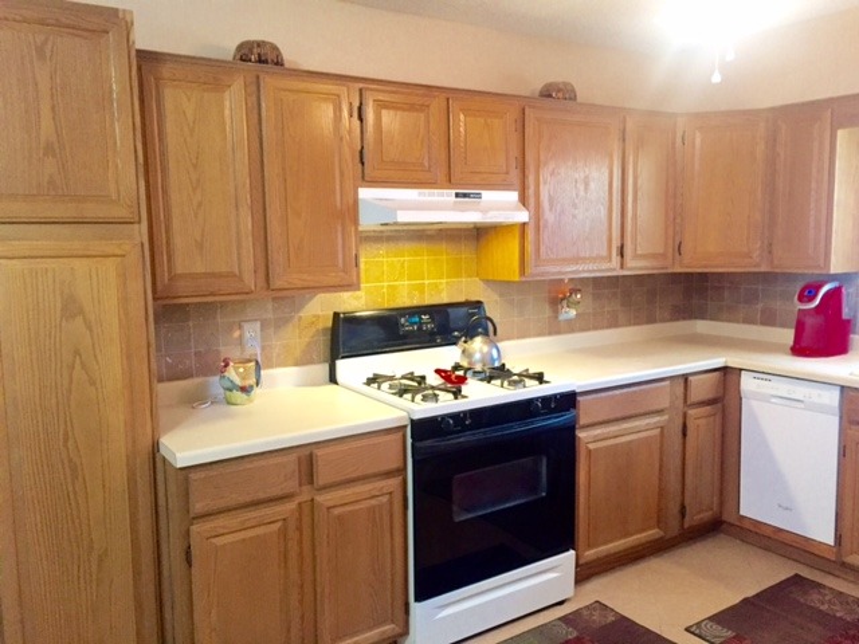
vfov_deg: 48.2
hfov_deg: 61.7
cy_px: 322
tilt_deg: -6.7
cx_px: 430
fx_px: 720
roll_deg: +0.2
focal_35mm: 29
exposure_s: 1/33
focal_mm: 4.15
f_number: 2.2
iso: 250
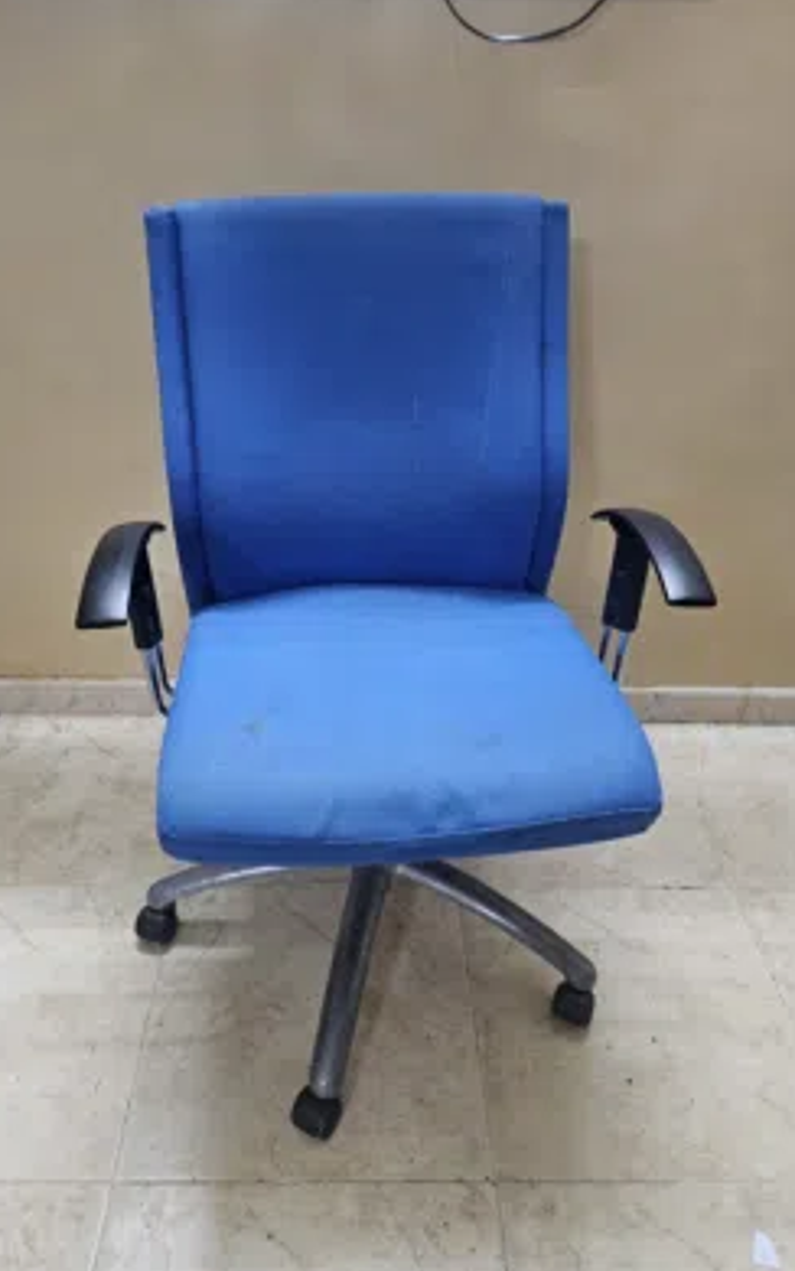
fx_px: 866
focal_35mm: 25
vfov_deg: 72.5
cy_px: 629
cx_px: 378
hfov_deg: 49.3
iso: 640
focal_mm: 6.3
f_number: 1.7
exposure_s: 1/33.3
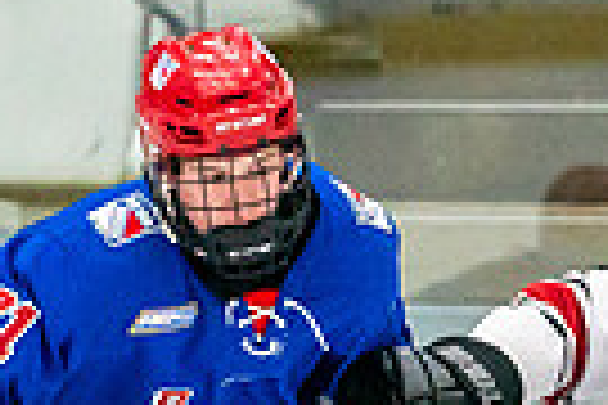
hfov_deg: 1.6
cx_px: 422
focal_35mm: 1310
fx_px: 22123
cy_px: 791
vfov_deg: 1.0
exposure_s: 1/1250
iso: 3200
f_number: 2.8
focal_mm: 200
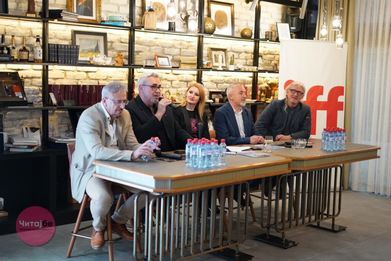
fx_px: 543
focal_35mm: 50
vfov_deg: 27.0
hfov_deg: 39.6
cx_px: 196
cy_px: 130
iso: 3200
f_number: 1.8
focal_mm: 50
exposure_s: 1/200
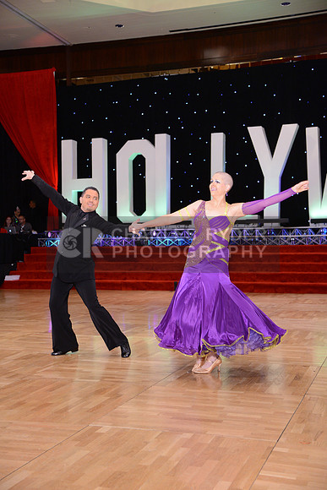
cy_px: 245
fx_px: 681
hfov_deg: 27.0
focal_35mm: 50
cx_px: 164
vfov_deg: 39.6
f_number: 4
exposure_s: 1/250
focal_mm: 50
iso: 1600
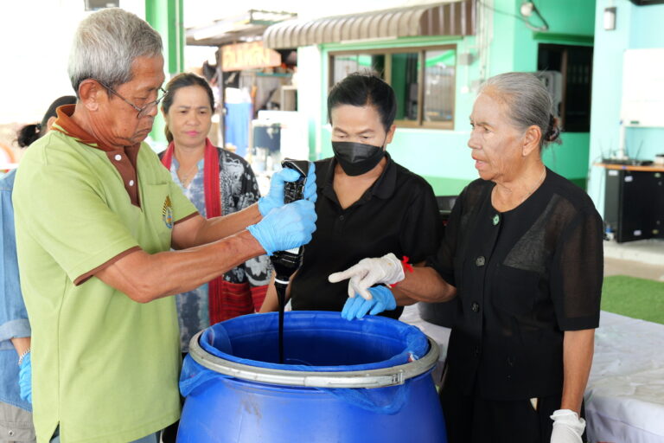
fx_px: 922
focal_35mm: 50
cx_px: 332
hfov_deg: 39.6
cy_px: 222
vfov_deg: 27.0
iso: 1000
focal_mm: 50
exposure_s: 1/60
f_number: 5.6
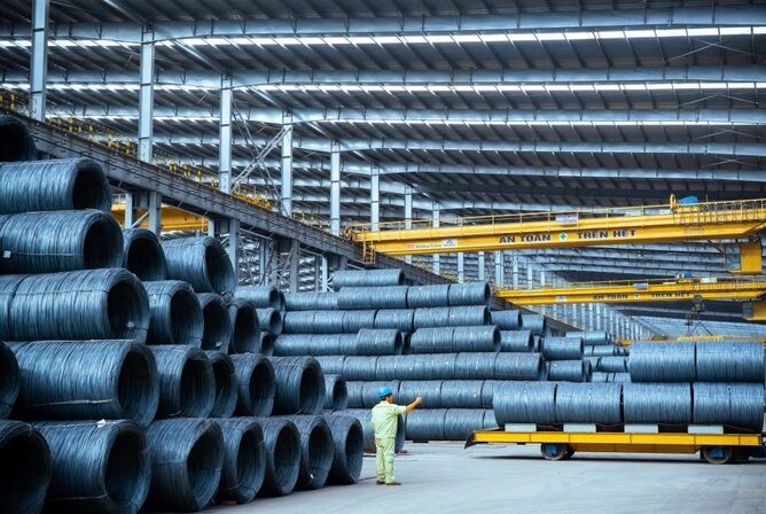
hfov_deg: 73.6
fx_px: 512
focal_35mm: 24
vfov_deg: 53.3
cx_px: 383
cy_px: 257
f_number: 4.5
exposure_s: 1/125
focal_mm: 24
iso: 640
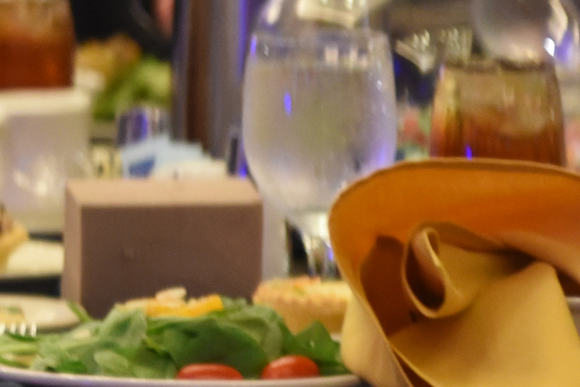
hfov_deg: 2.7
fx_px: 12440
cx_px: -463
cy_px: -394
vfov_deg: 1.8
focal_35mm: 772
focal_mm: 175
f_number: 4
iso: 3200
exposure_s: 1/160
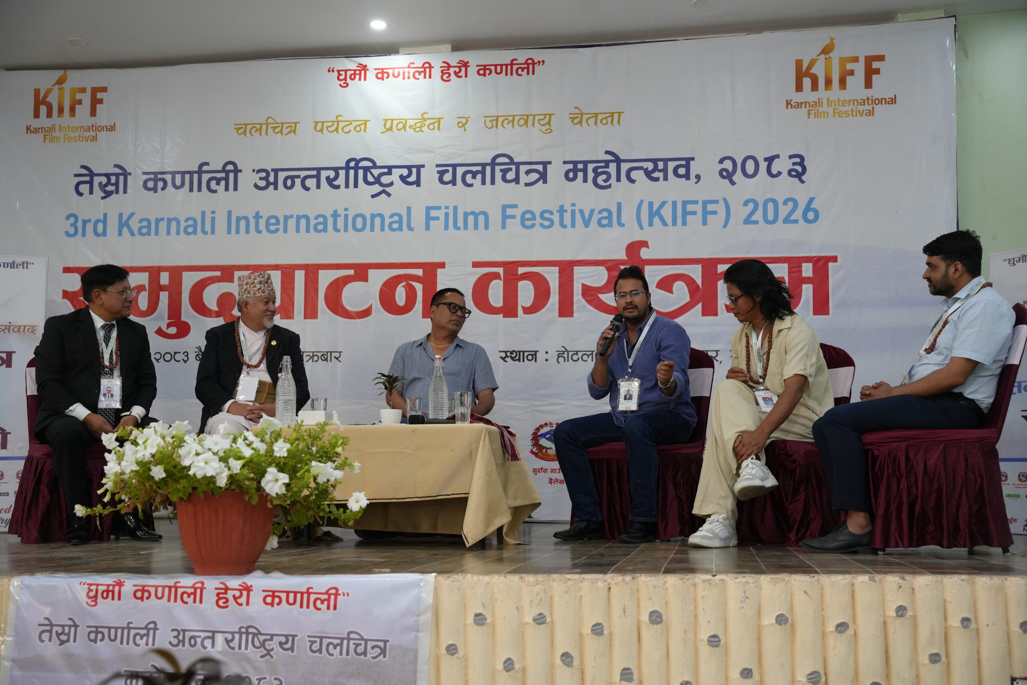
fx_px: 1192
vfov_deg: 32.0
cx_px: 514
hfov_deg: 46.6
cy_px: 342
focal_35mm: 42
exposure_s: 1/160
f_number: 4
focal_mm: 41.8
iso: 2000
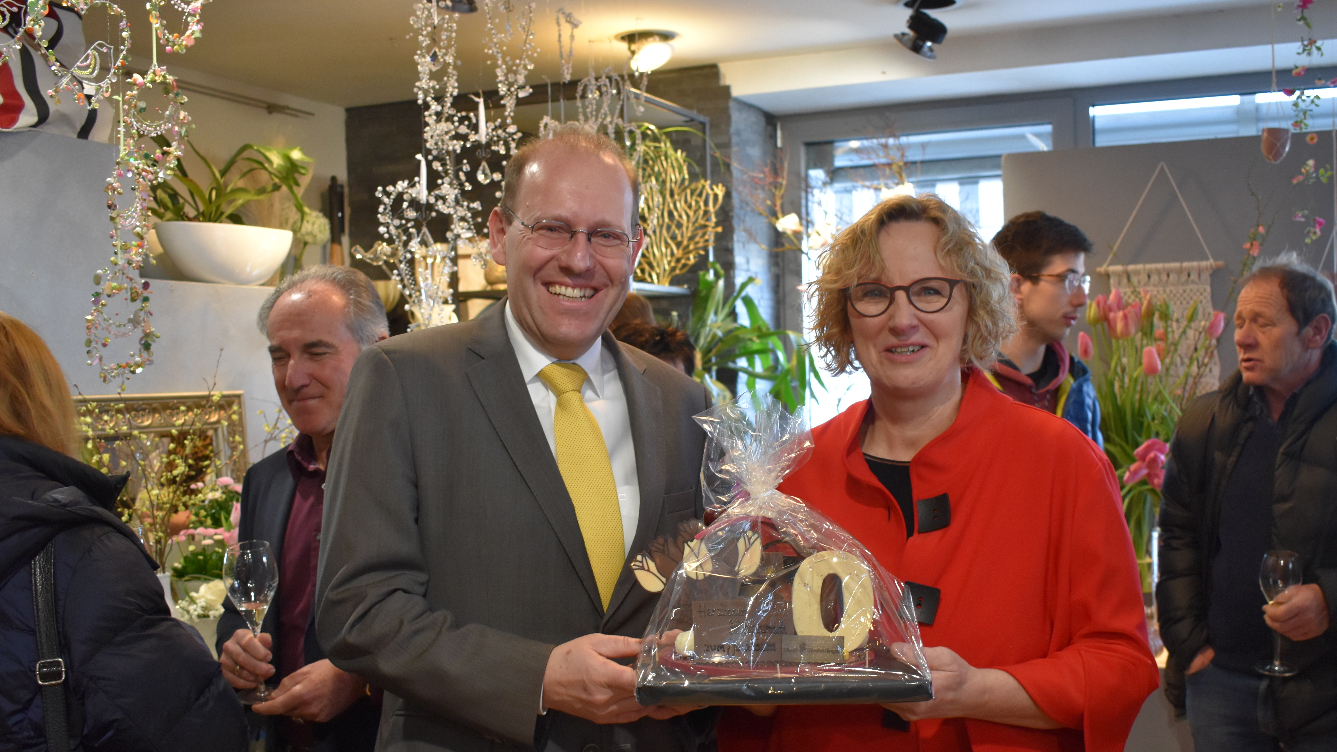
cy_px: 445
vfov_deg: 29.2
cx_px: 717
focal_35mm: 41
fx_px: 1439
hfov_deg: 49.8
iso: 1400
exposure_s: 1/125
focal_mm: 23
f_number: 3.8
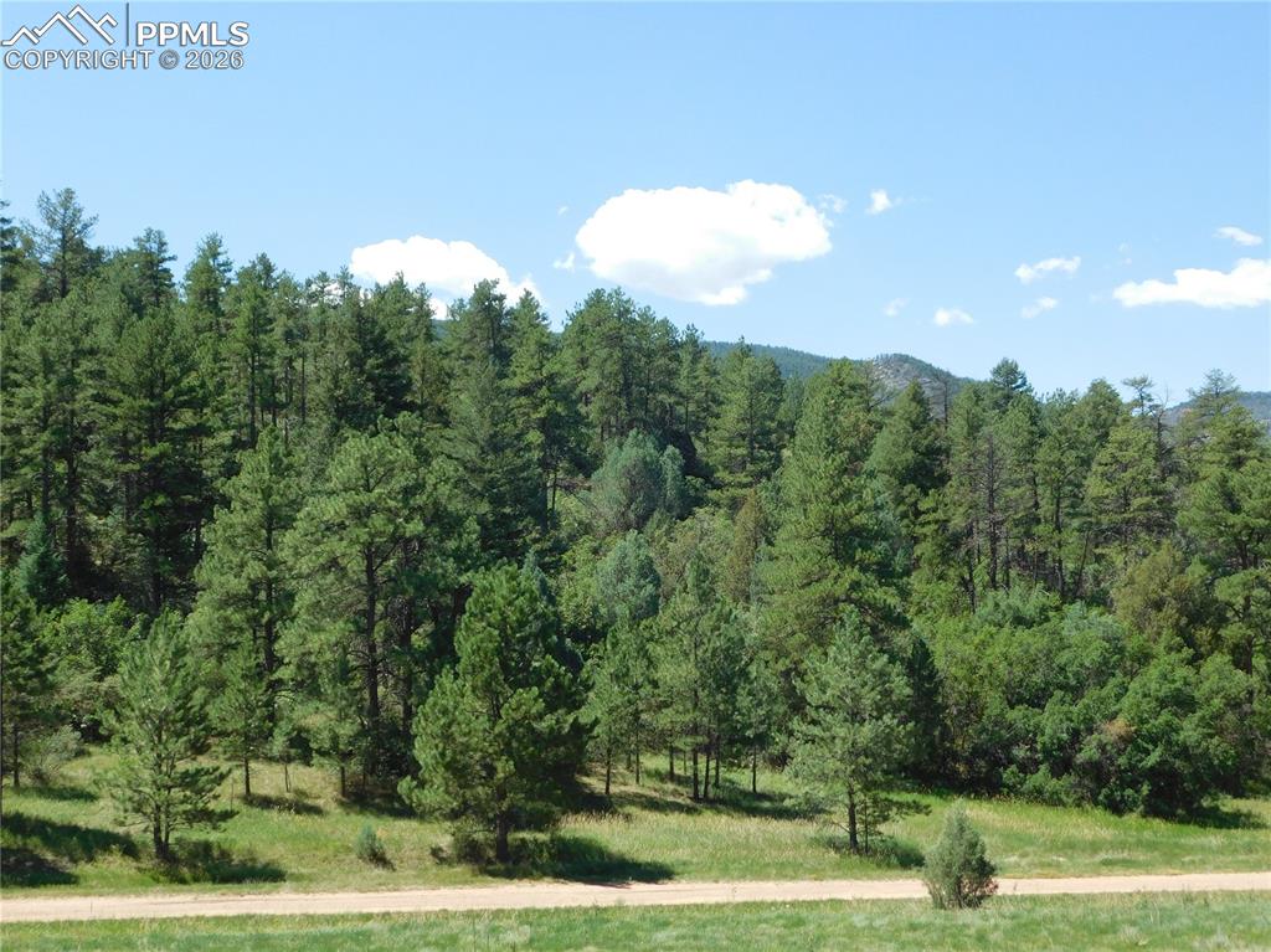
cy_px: 476
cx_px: 636
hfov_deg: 42.1
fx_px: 1651
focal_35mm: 45
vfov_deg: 32.2
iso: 125
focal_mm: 8
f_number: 3.7
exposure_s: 1/640
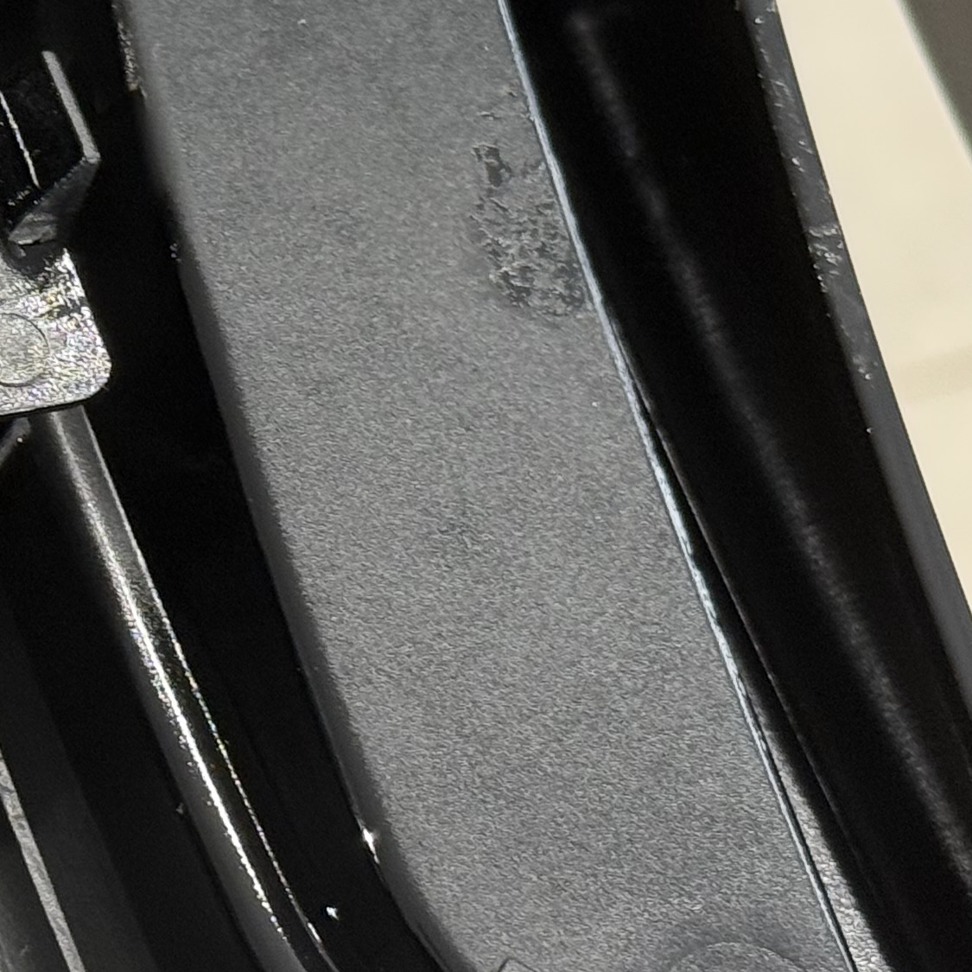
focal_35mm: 152
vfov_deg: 11.5
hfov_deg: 11.3
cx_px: -194
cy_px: 300
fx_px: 4829
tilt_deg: -68.2
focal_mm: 6.76
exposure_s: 1/50
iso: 80
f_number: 1.78
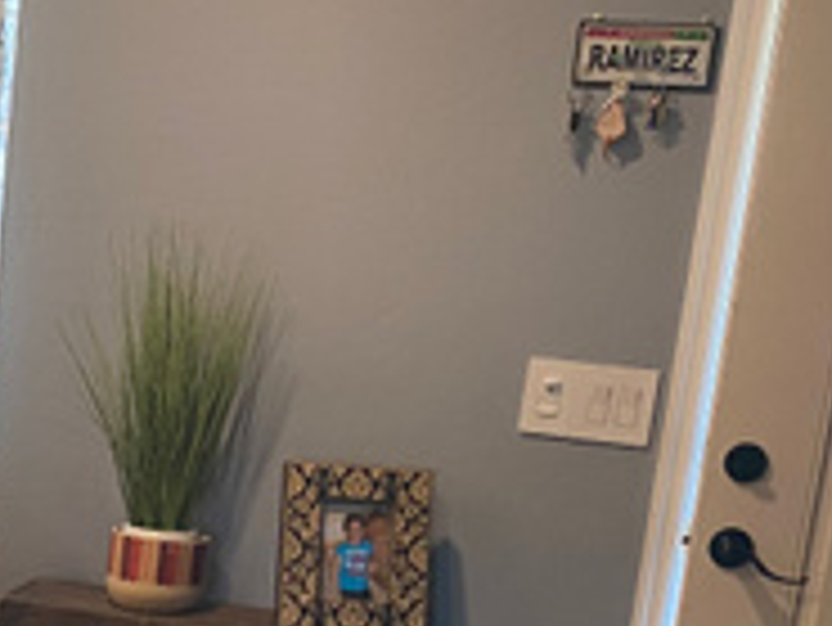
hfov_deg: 20.2
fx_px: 2165
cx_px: -202
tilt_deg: -15.5
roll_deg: -4.2
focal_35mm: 90
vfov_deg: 15.9
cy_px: 734
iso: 100
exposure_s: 1/60
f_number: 1.8
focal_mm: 4.25
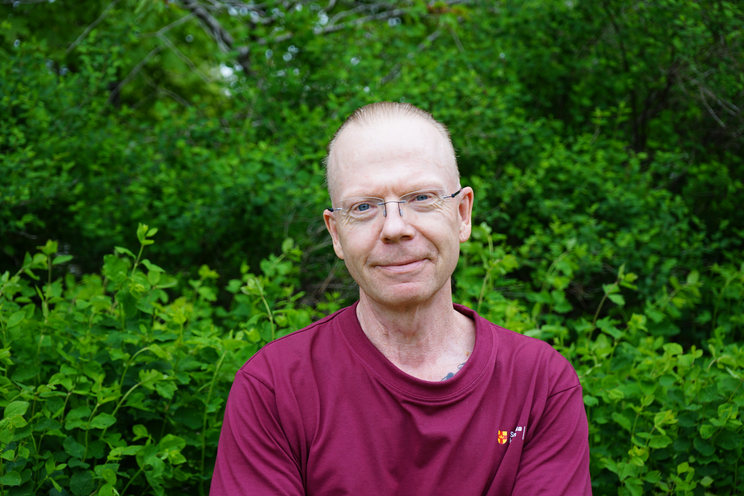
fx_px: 1447
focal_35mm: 70
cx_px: 372
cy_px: 248
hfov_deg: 28.8
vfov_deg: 19.5
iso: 100
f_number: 6.3
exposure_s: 1/80
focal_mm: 70
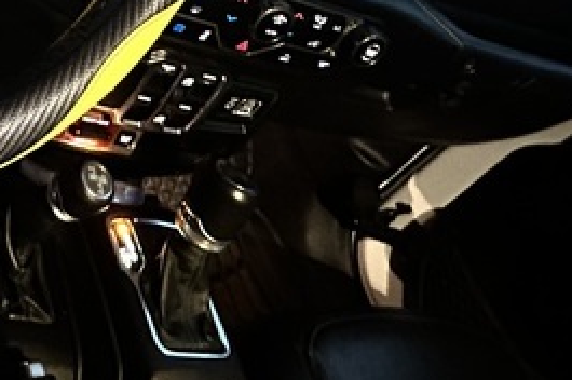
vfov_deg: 27.2
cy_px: -65
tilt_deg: -32.9
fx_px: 698
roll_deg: -23.6
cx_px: -2
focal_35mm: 44
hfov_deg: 39.3
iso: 1600
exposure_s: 1/29
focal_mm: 2.22
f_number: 2.2
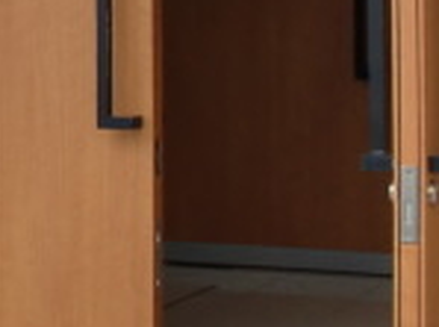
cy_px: -65
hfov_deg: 12.2
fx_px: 1961
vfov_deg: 9.4
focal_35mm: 155
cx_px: -209
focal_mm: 6.3
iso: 64
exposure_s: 1/125
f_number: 2.8
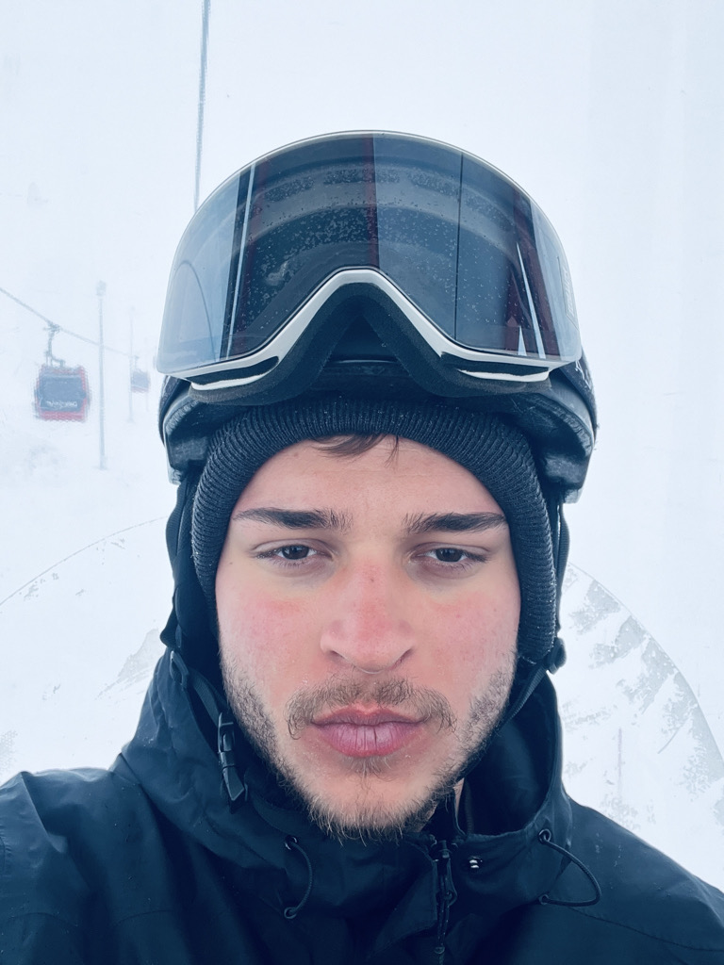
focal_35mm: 30
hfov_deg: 46.8
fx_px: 837
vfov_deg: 60.0
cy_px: 482
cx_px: 362
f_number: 2.2
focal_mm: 2.71
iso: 40
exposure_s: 1/123
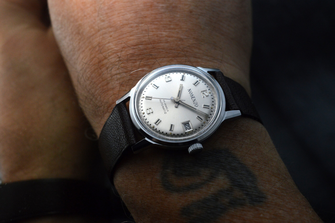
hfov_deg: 33.4
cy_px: 112
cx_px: 168
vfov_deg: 22.6
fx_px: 558
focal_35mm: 60
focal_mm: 40
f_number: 7.1
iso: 800
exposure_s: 1/200
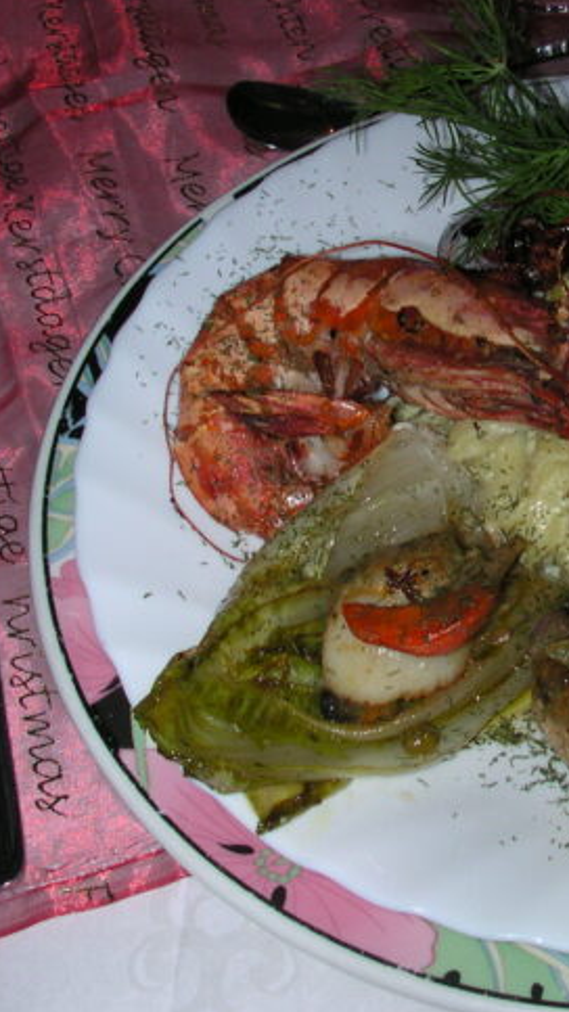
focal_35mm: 64
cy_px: 447
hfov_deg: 18.2
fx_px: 1718
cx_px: 615
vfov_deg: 32.8
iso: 100
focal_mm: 5.6
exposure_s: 1/60
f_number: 4.5
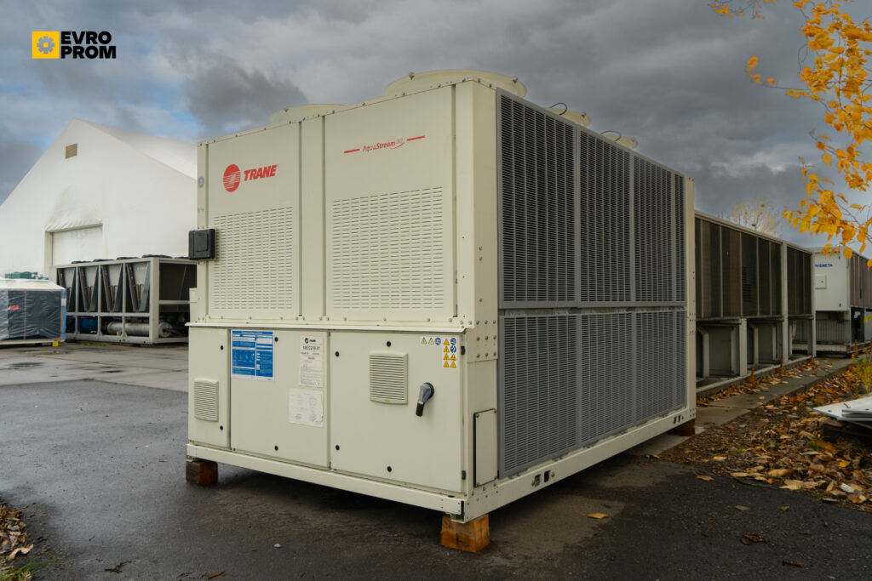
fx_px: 654
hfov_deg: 67.4
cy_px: 290
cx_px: 436
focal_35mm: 27
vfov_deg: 47.9
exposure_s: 1/80
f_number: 11
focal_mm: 27
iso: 160
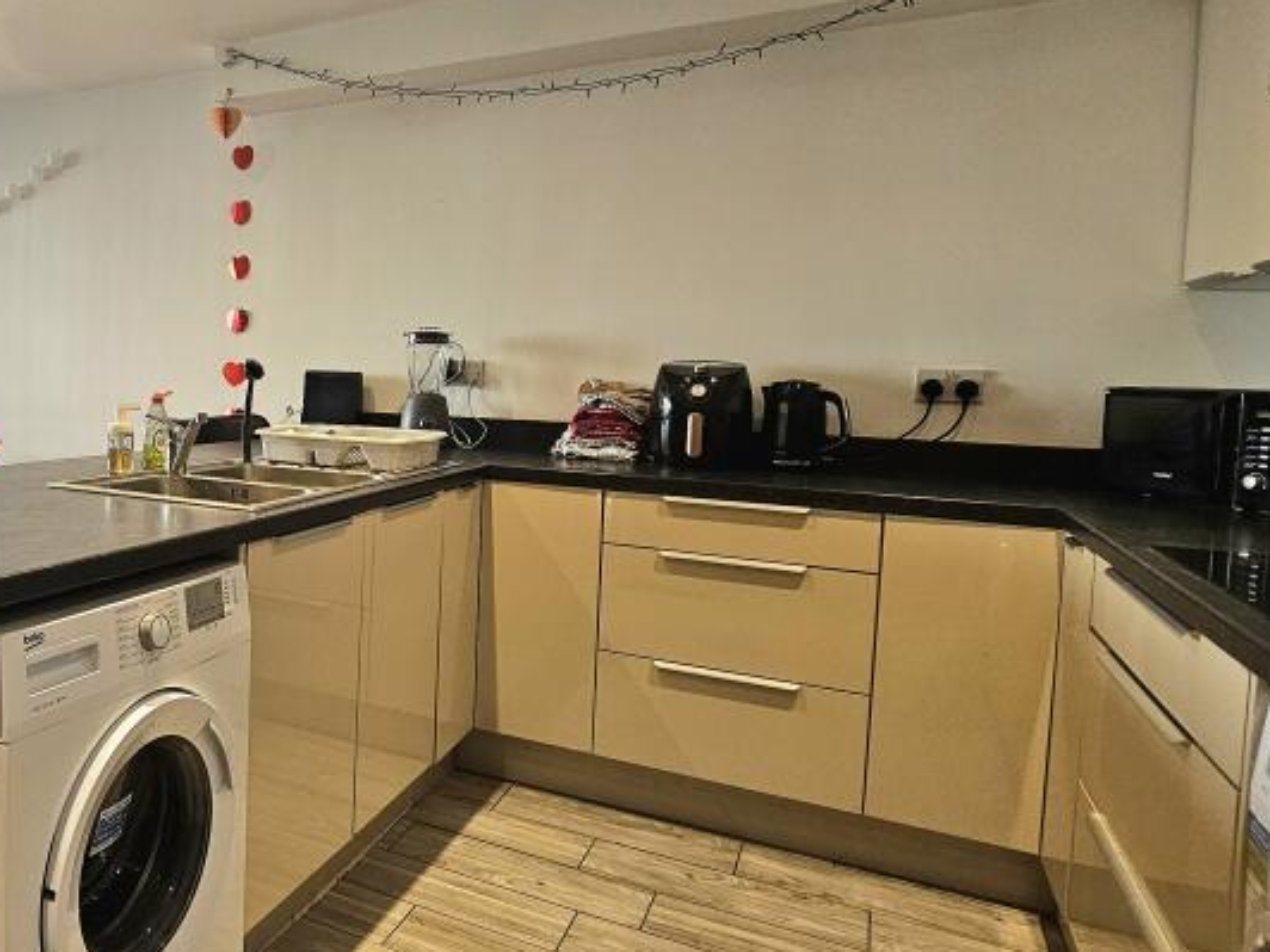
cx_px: 196
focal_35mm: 25
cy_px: 413
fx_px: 917
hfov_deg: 61.6
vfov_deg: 54.7
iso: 160
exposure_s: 1/50
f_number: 2.2
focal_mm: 2.2
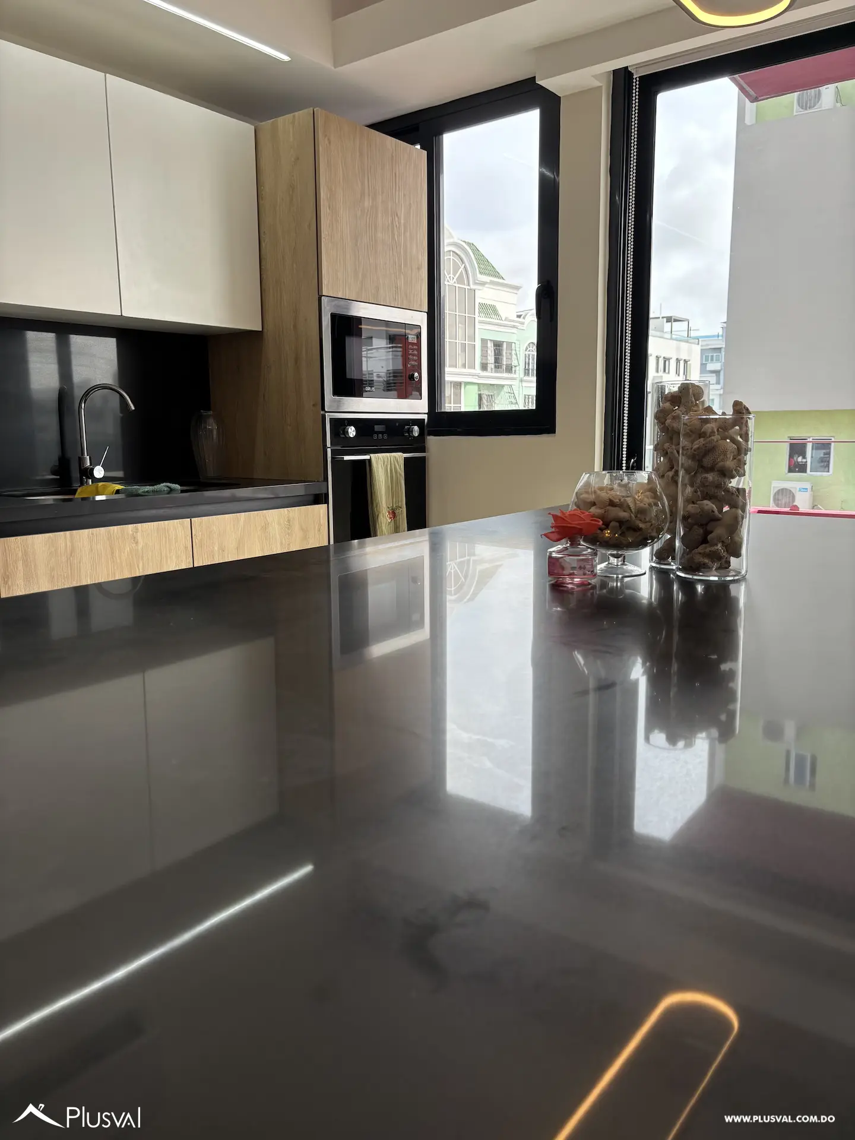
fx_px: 856
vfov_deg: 67.3
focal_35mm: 26
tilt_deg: -9.3
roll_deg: +0.3
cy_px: 570
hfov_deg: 53.1
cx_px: 428
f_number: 1.6
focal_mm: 5.96
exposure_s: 1/391
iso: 50
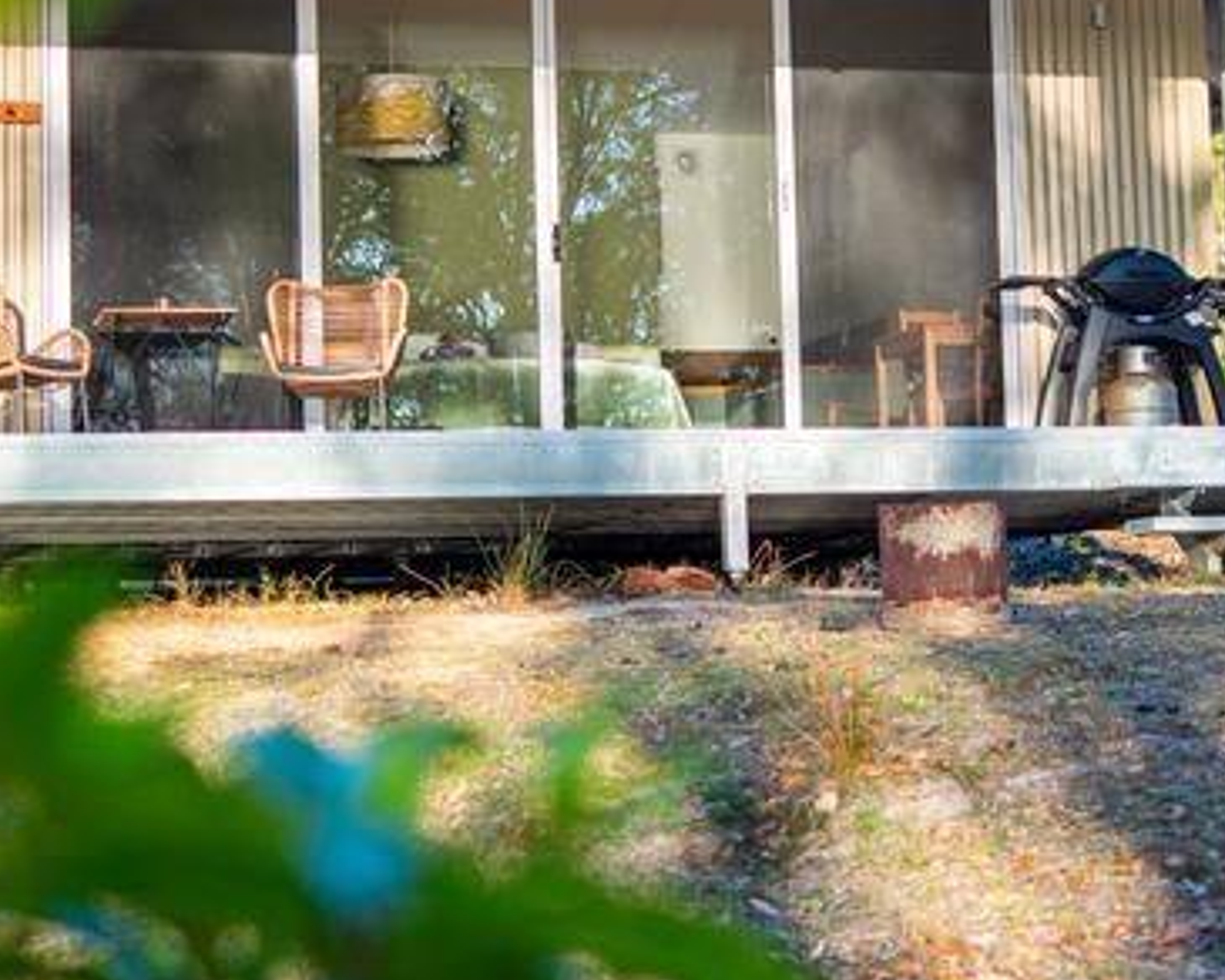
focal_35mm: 85
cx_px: 685
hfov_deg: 22.5
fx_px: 3082
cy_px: 318
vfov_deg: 18.0
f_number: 1.6
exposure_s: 1/1600
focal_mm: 25
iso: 200
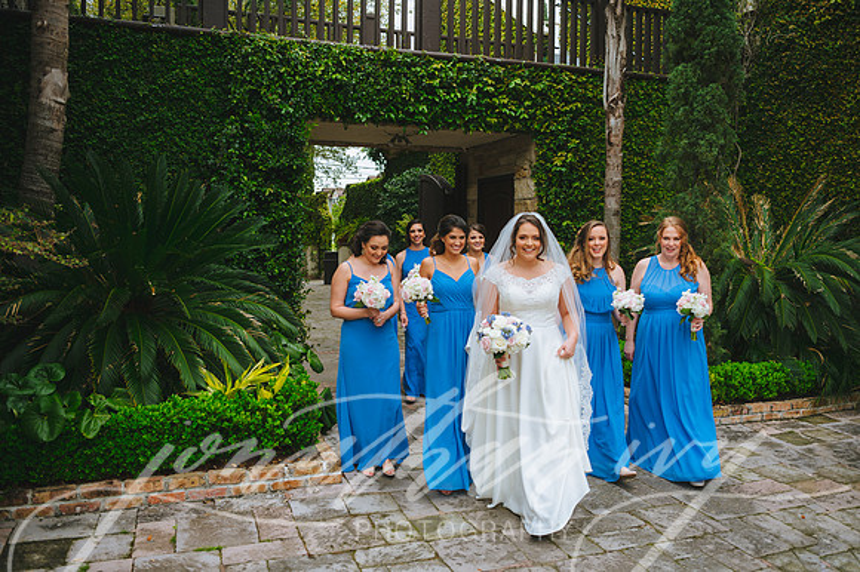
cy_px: 286
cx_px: 430
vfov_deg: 43.6
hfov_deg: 62.0
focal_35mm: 30
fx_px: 716
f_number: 2.8
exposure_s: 1/320
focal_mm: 30
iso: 125
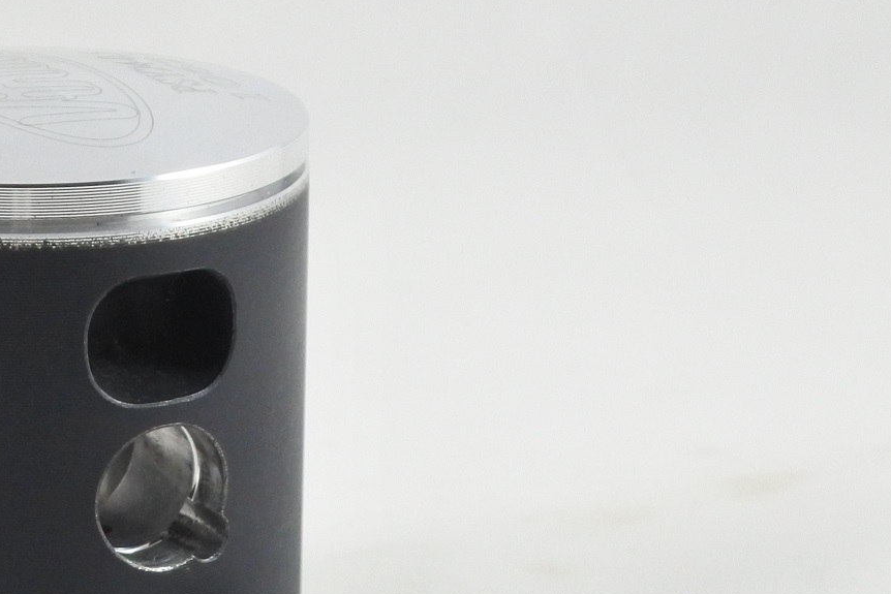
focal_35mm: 137
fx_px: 3391
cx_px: 38
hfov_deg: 14.8
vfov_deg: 10.0
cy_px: 459
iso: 800
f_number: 4.8
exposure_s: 1/125
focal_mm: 22.3
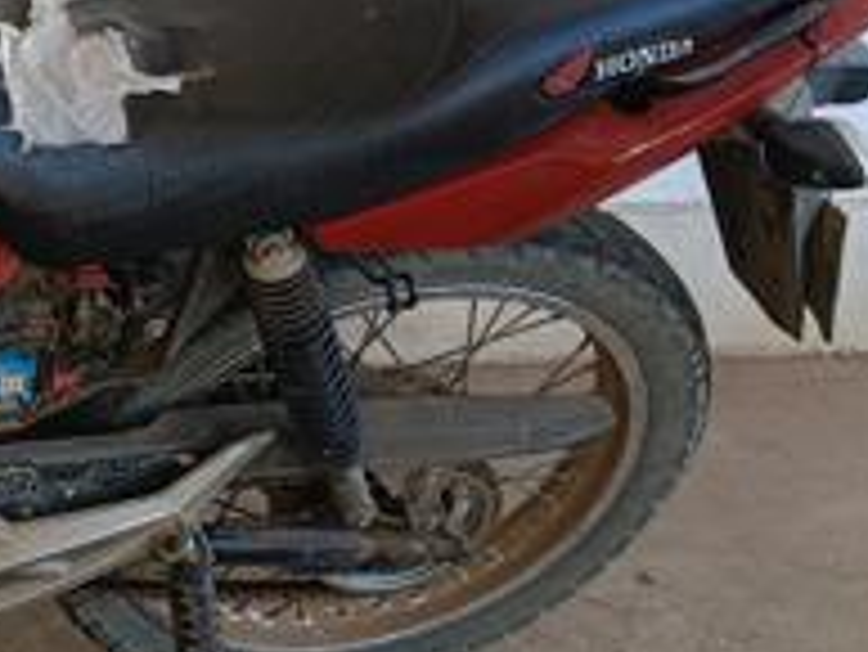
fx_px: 2158
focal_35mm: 86
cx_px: -252
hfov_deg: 20.8
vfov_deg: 17.1
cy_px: 207
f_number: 1.8
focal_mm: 4.81
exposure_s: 1/197
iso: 142
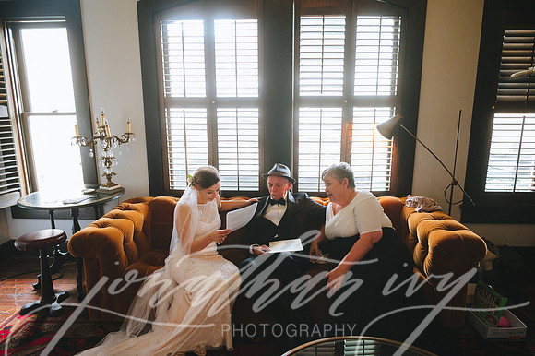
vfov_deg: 53.1
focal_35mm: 24
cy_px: 178
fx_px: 356
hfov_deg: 73.8
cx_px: 268
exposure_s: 1/400
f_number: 2.8
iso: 6400
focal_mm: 24
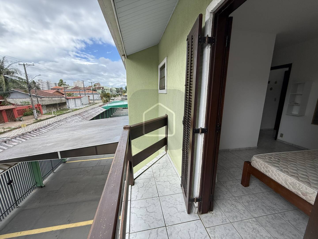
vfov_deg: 85.7
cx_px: 159
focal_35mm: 14
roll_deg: +0.0
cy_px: 120
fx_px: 129
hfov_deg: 102.1
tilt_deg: -12.0
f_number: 2.2
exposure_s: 1/853
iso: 64
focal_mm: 2.22
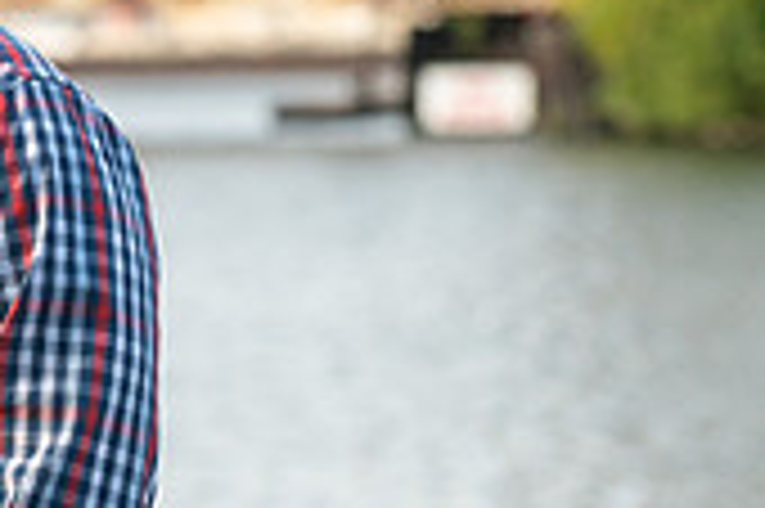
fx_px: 7621
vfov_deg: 3.8
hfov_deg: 5.7
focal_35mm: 359
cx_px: -423
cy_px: 9
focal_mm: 105
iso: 400
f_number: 4
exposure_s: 1/500
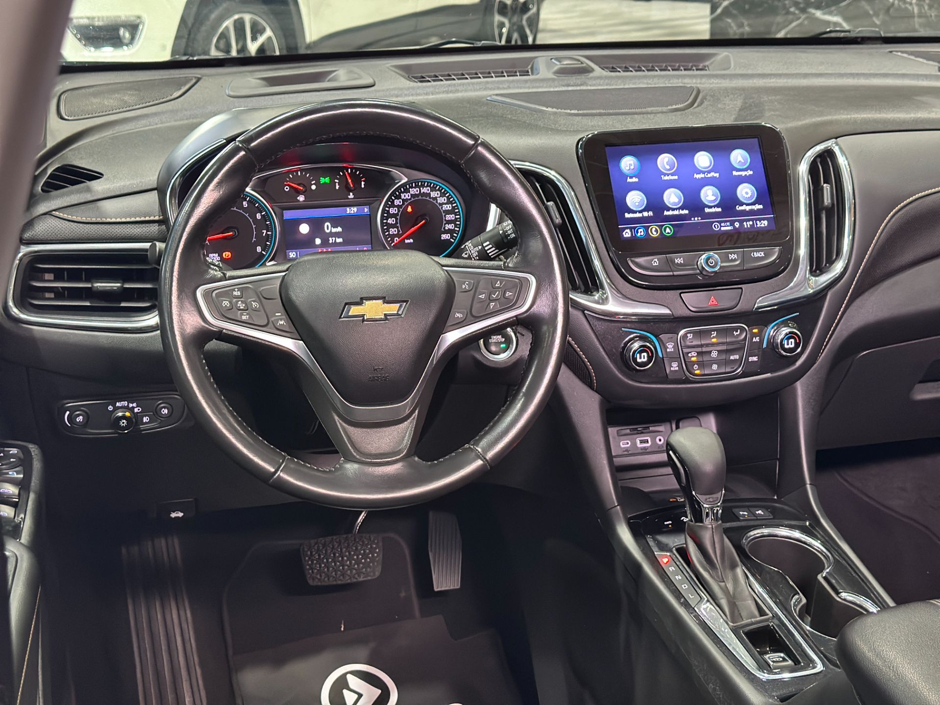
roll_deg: -0.3
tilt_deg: -21.8
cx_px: 470
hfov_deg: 39.7
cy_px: 352
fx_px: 1303
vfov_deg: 30.3
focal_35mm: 48
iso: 640
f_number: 1.78
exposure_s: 1/40
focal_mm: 6.86
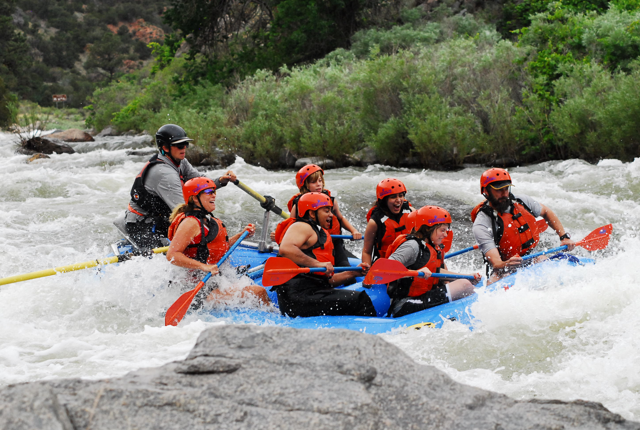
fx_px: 2271
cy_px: 215
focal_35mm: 128
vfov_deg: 10.8
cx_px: 320
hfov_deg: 16.0
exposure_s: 1/1600
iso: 1000
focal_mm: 85
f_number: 6.3
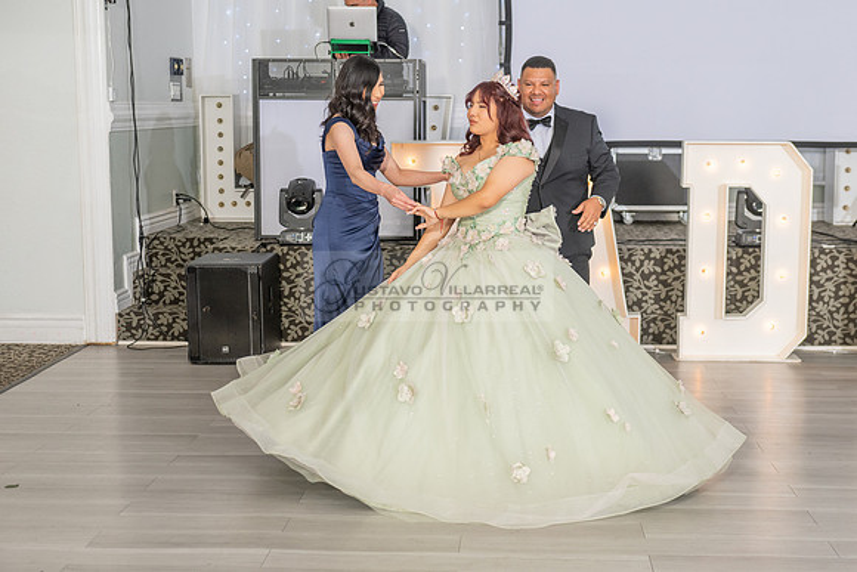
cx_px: 472
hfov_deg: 34.9
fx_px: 1361
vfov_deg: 23.7
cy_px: 315
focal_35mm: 57
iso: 500
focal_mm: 50
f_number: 3.5
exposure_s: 1/160
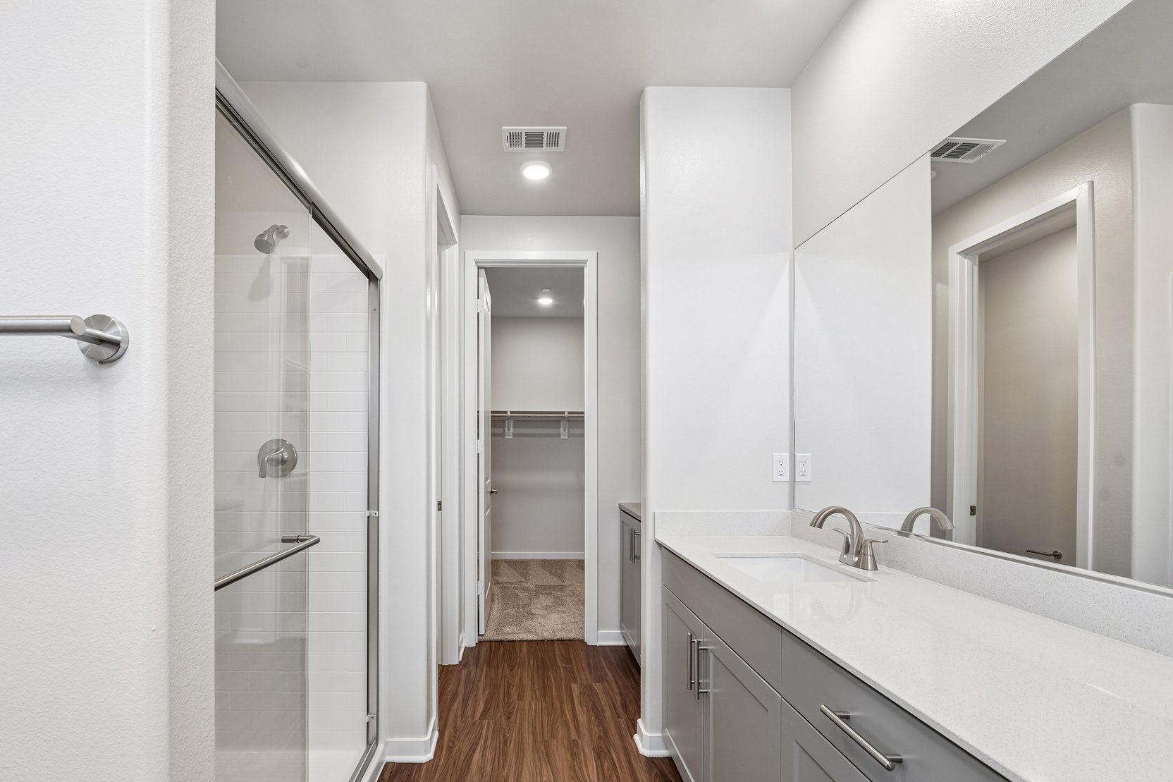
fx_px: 521
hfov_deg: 96.5
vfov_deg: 73.0
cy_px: 466
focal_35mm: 16
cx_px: 540
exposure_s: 1/15
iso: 400
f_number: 9
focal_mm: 13
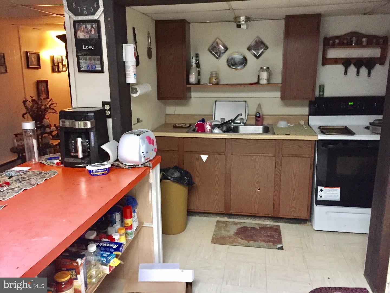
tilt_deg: -13.1
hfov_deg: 61.7
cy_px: 146
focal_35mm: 29
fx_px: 327
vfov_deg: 48.2
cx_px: 195
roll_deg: +0.8
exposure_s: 1/15
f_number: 2.2
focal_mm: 4.15
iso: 320
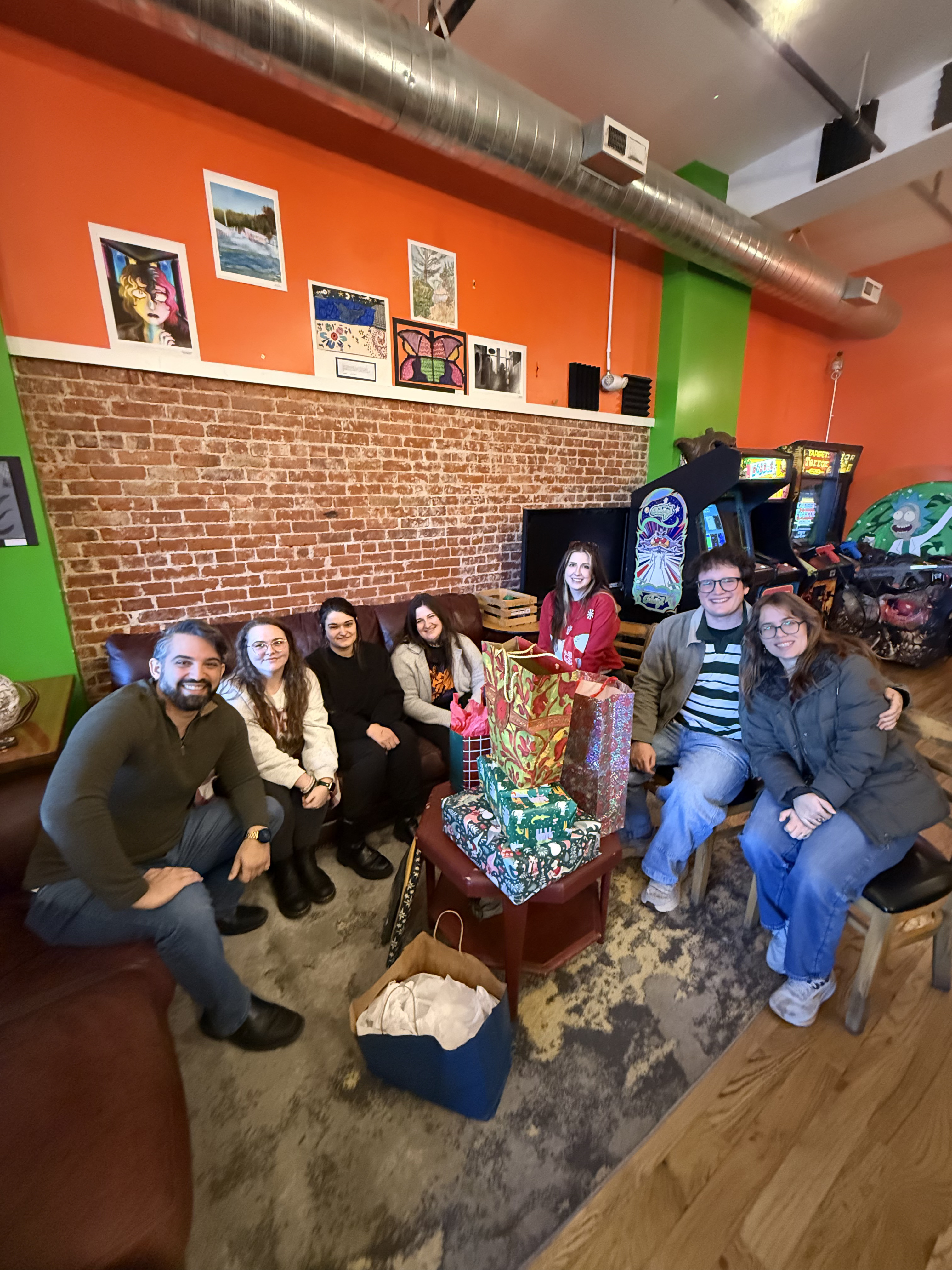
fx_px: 513
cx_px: 476
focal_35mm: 14
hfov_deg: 85.7
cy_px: 635
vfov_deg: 102.1
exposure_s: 1/60
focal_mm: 2.22
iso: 1250
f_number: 2.2
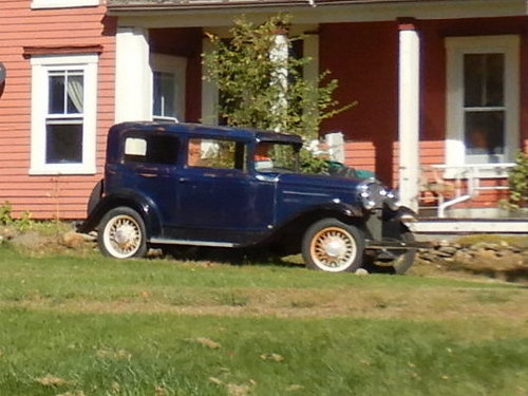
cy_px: 198
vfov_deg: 32.9
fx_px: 671
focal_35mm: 44
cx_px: 264
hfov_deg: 42.9
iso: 125
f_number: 4.3
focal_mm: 7.8
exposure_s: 1/1000
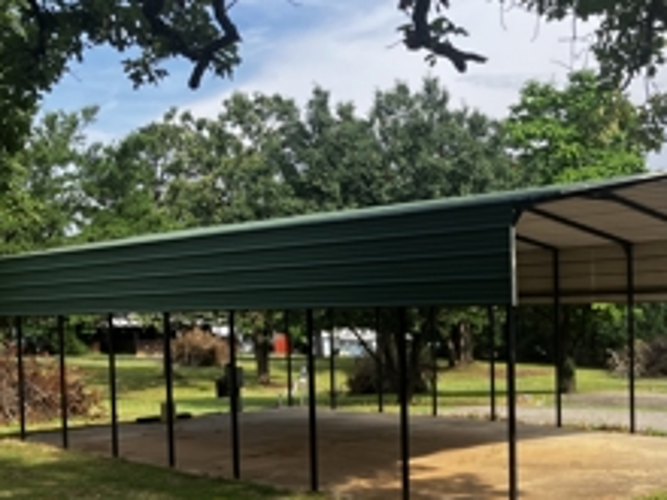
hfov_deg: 36.2
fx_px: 983
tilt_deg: -3.4
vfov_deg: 28.2
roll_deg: +1.6
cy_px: 364
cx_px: 537
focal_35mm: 51
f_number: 1.8
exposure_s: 1/565
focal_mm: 3.99
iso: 32
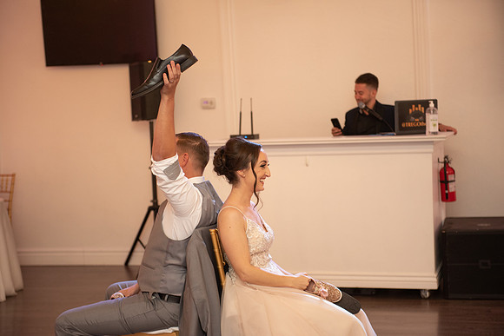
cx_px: 252
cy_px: 168
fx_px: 980
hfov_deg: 28.8
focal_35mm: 70
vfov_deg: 19.5
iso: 1600
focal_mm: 70
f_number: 2.8
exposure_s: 1/200
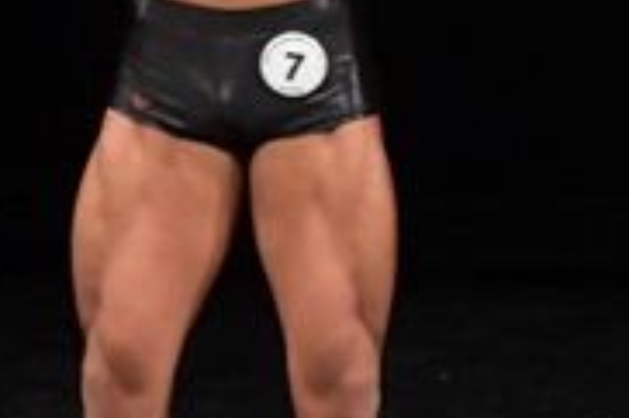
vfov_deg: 1.2
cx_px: 817
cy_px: 3
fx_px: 20040
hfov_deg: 1.8
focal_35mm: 1148
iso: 3200
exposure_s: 1/400
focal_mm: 180
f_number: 5.6
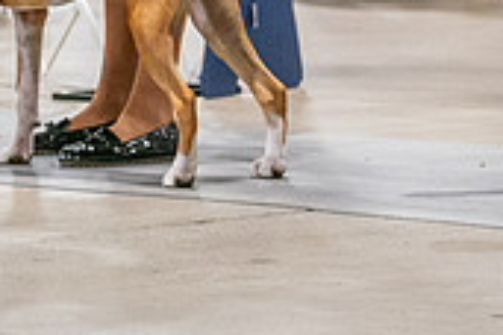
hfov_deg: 4.4
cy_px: -135
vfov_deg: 3.0
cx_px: 604
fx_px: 6469
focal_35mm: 463
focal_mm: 117
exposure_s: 1/250
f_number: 3.5
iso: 6400
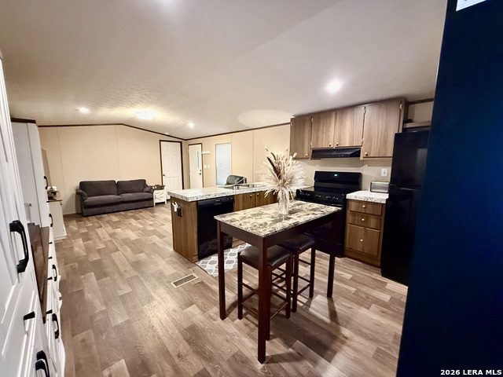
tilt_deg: -7.1
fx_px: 203
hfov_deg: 102.1
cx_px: 252
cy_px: 188
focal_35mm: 14
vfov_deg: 85.7
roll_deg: -0.1
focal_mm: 2.22
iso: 1000
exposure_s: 1/60
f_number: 2.2
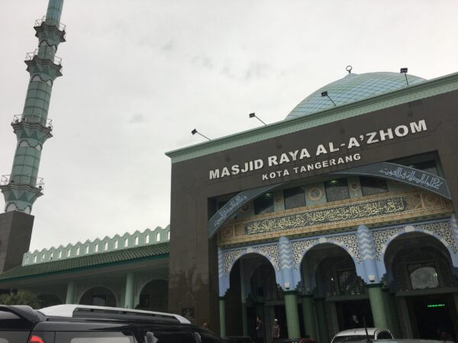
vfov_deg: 48.2
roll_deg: +1.9
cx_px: 229
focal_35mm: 29
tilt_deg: +23.6
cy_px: 172
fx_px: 384
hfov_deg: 61.7
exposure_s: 1/171
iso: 25
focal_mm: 4.15
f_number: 2.2
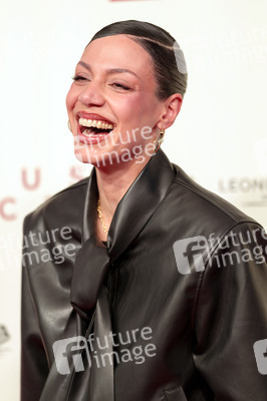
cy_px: 200
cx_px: 134
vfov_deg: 11.6
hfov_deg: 7.7
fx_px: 1984
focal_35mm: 178
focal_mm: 178
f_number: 2.8
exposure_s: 1/200
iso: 320
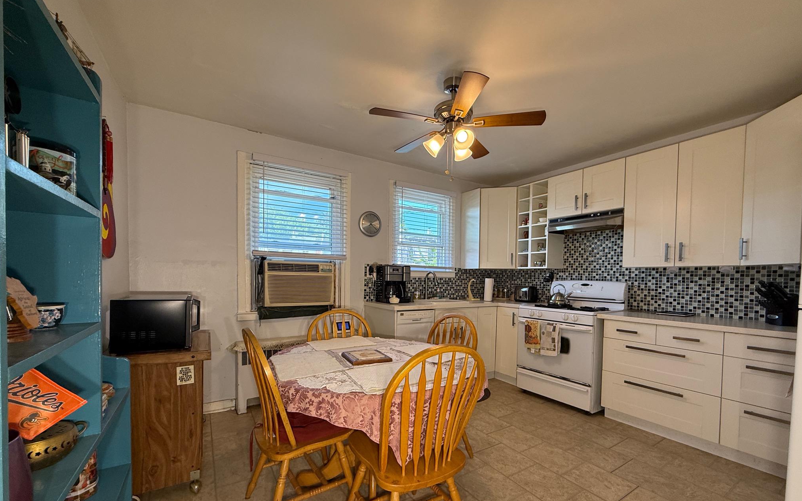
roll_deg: -1.0
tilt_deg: -1.1
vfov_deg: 74.4
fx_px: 328
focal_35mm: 15
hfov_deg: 101.5
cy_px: 287
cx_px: 402
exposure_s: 1/120
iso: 125
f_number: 2.2
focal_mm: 2.22
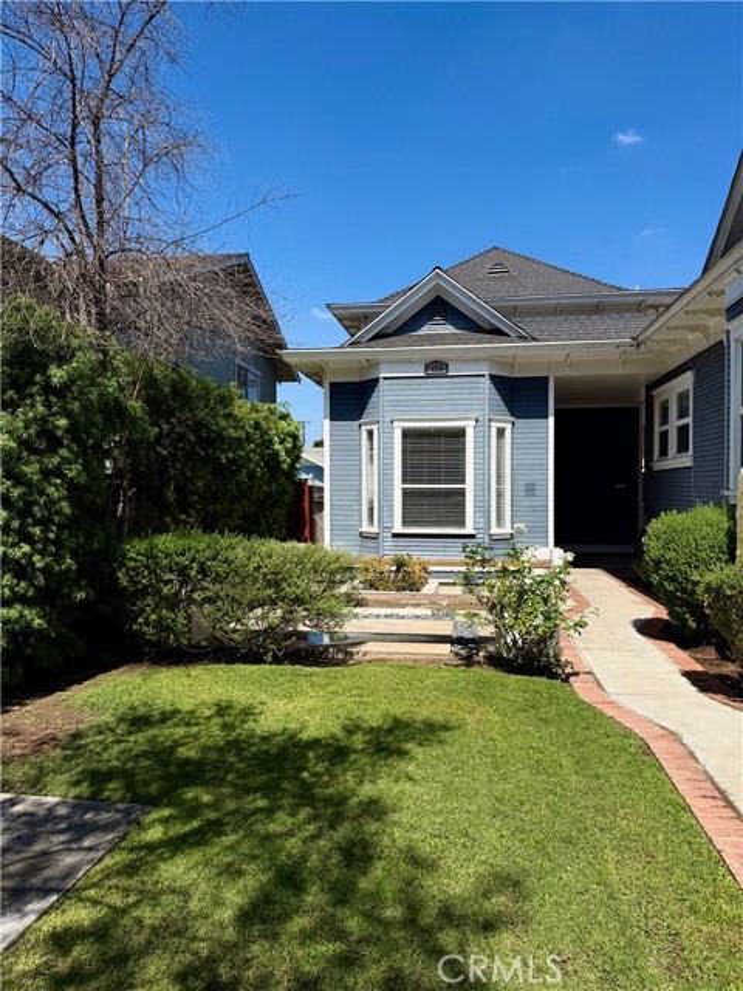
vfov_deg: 71.6
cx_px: 372
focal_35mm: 24
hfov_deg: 56.8
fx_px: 687
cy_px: 496
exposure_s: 1/4167
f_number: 1.78
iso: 80
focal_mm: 6.76
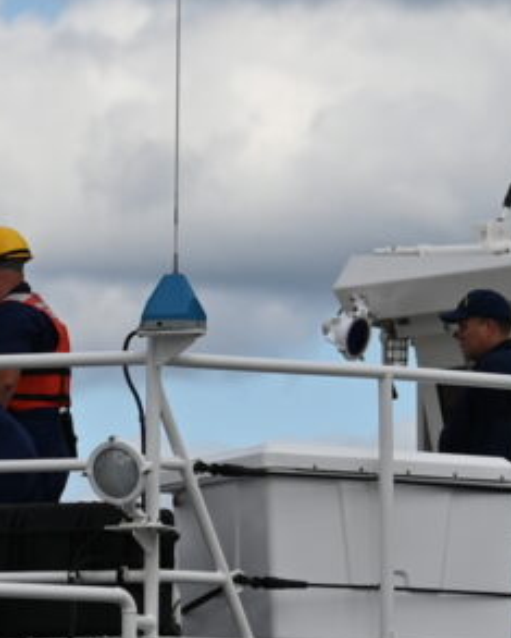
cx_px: 191
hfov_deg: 2.7
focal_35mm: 573
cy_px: 535
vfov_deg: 3.4
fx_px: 10815
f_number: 2.8
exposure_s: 1/4000
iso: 100
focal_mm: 70
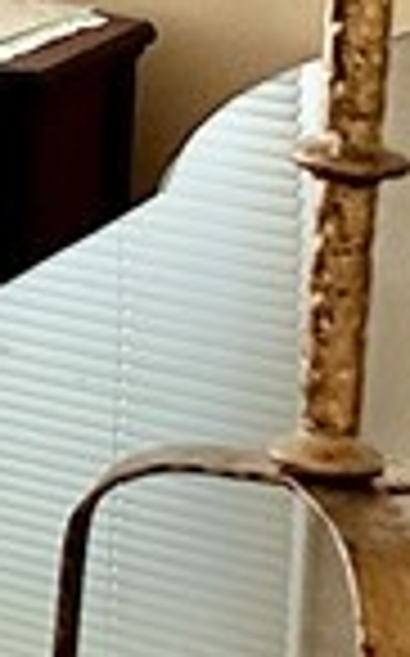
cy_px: -450
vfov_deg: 11.1
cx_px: -1685
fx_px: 3189
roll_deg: -0.2
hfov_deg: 5.5
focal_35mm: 178
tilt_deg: -6.5
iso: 160
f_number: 1.78
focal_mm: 6.86
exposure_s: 1/120
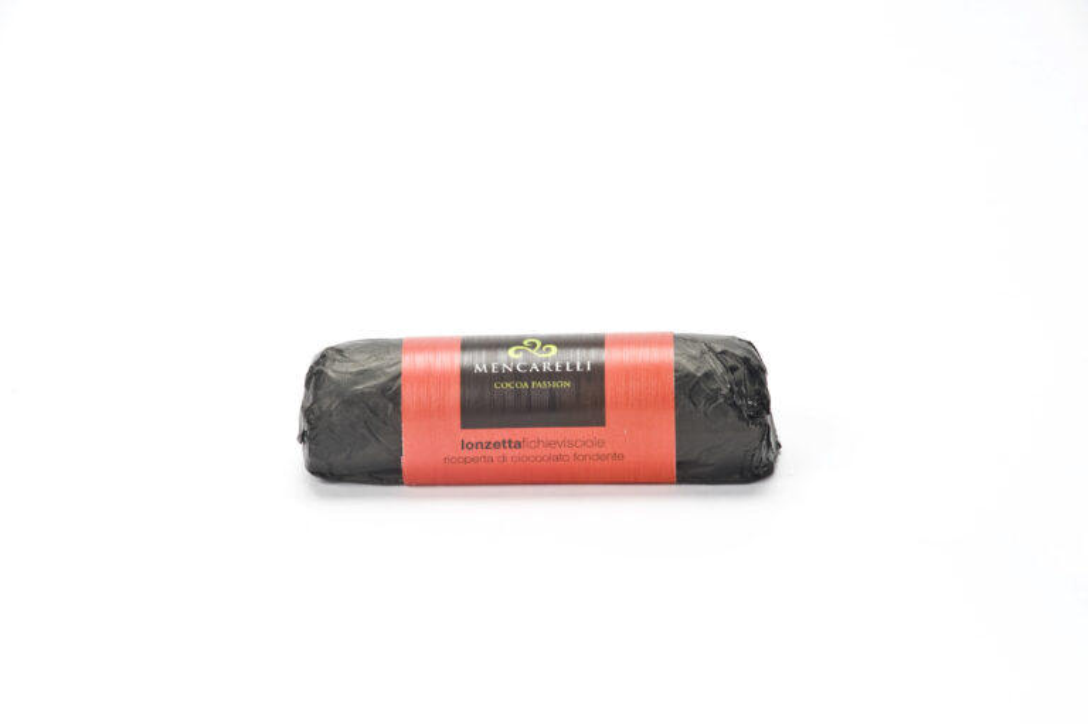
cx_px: 544
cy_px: 362
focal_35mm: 160
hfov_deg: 12.8
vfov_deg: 8.6
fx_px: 4832
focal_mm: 160
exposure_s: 1/80
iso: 160
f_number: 22
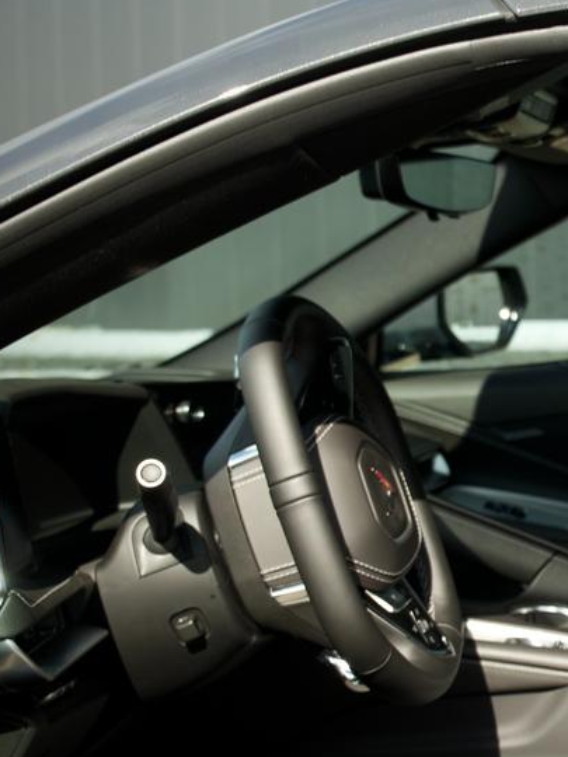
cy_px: 477
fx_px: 1794
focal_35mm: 82
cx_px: 771
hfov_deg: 16.8
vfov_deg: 23.8
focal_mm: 24
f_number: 3.2
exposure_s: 1/50
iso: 250
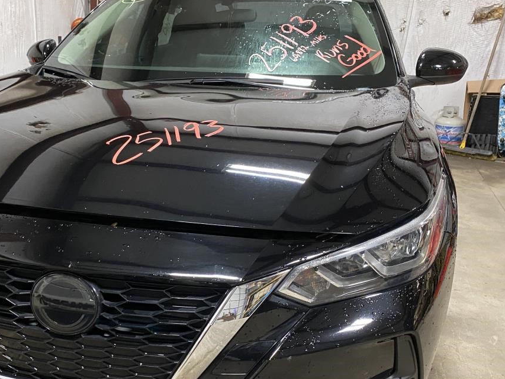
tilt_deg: -20.4
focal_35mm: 39
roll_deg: -1.9
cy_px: 252
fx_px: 569
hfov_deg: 47.5
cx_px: 197
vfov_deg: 36.5
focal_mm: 4.25
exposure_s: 1/40
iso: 400
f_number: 1.8
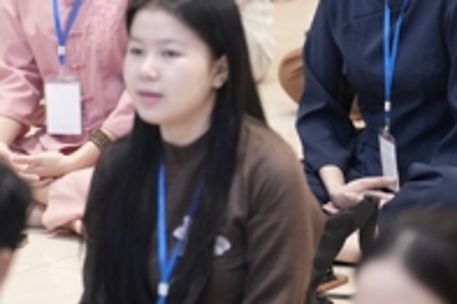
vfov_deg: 2.8
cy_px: -24
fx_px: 6278
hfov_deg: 4.2
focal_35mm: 495
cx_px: 336
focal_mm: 150
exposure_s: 1/160
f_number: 2.8
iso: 2500
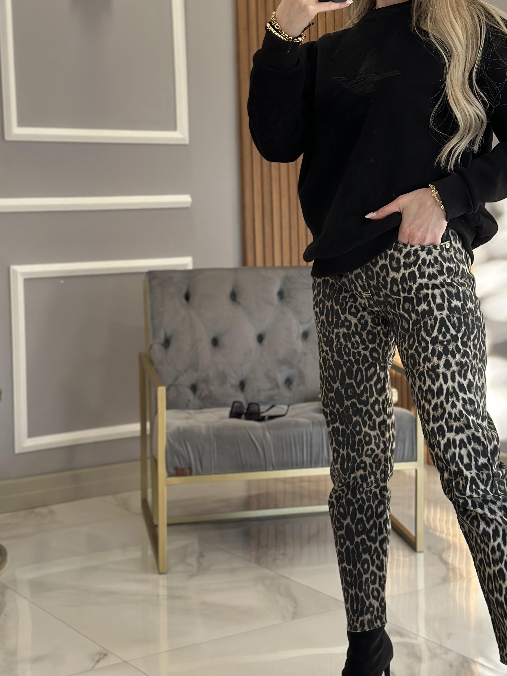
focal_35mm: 70
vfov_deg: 27.7
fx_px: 1367
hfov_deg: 20.9
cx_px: 339
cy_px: 281
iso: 125
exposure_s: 1/137
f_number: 1.78
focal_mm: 6.86
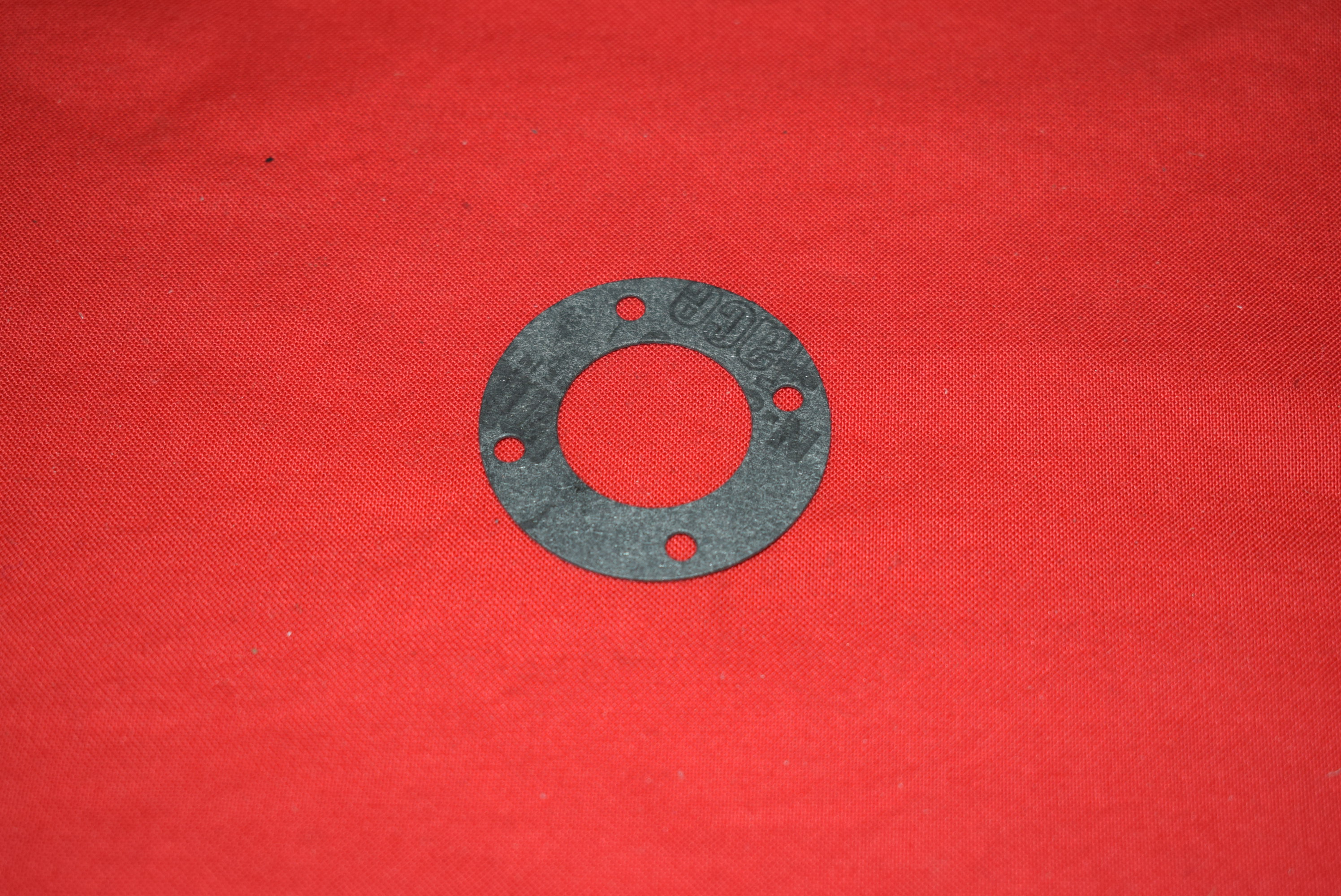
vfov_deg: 22.7
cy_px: 448
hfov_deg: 33.4
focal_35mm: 60
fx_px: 2237
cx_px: 670
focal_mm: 40
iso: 400
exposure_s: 1/200
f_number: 5.6
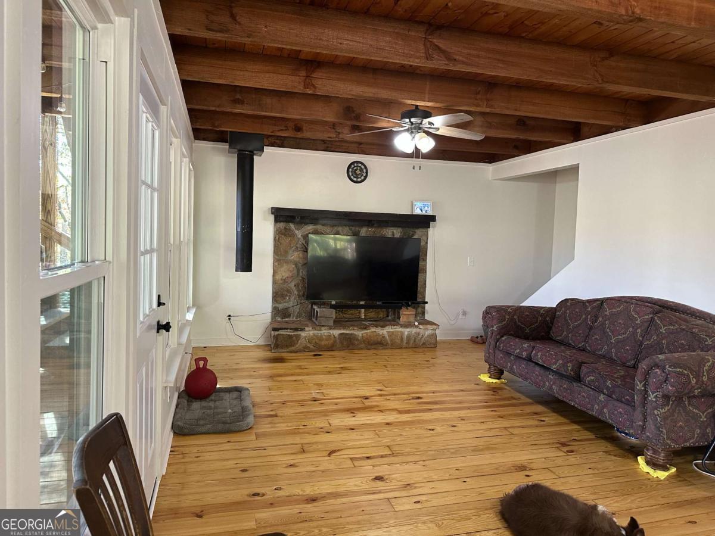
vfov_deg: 56.8
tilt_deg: -2.8
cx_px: 358
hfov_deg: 71.6
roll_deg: -1.8
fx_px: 496
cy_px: 268
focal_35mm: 24
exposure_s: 1/60
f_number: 1.78
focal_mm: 6.86
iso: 320
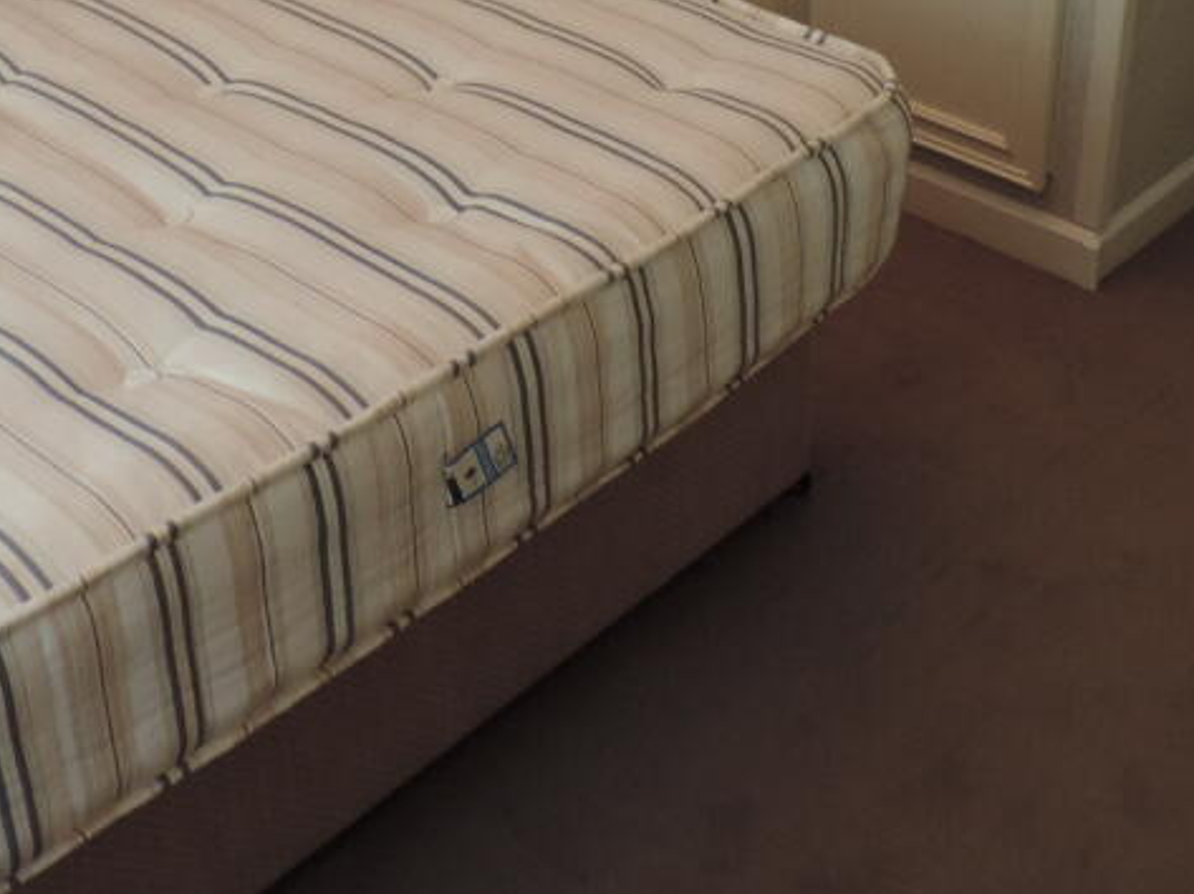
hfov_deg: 36.7
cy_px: -20
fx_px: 1792
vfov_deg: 26.4
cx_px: 477
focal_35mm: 52
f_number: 3
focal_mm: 4.3
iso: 250
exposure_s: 1/30
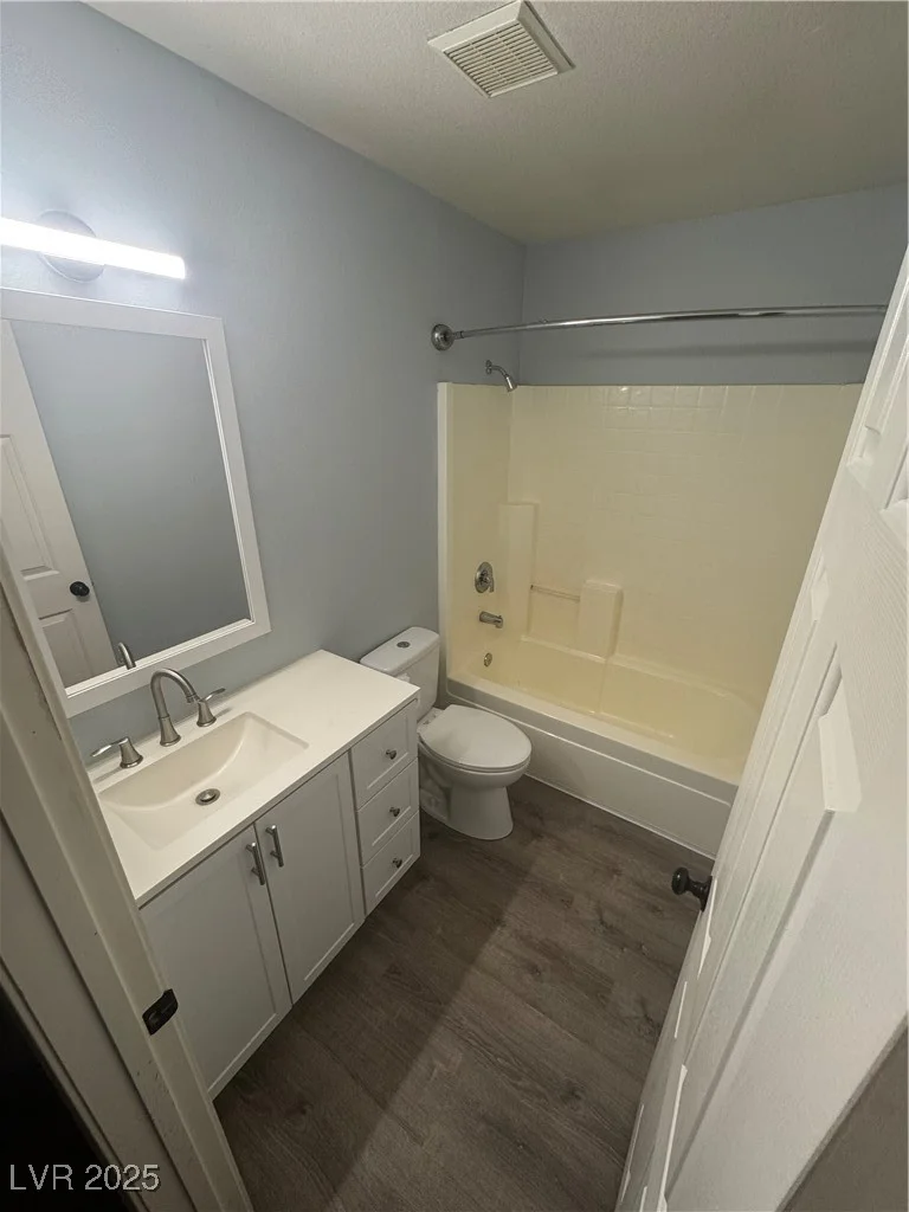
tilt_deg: -23.0
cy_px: 606
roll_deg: -0.6
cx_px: 454
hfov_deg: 85.7
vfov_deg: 102.1
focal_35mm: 14
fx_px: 490
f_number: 2.2
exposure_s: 1/60
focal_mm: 2.22
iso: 200
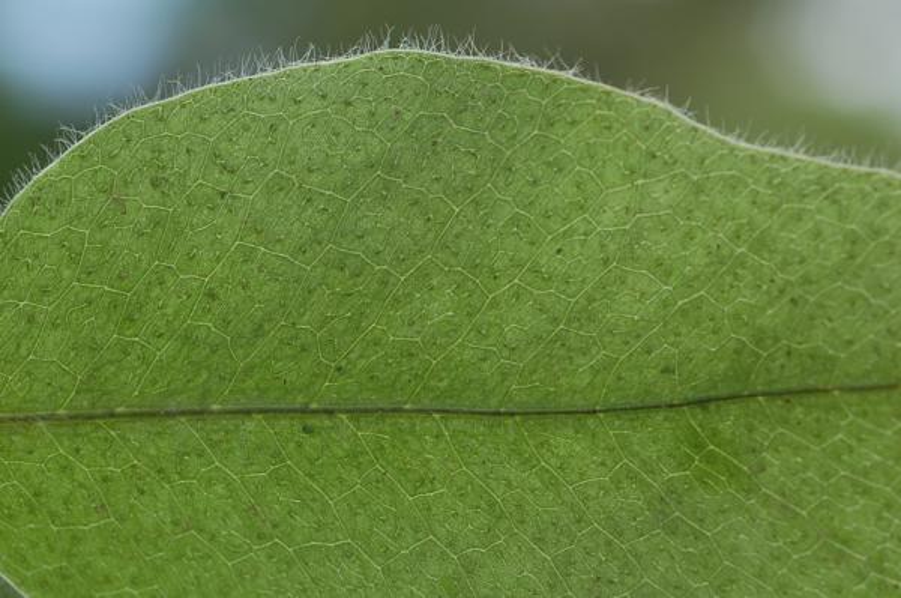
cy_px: 299
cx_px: 450
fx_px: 2249
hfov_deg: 22.7
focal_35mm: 90
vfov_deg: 15.1
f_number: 8
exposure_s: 1/125
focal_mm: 60
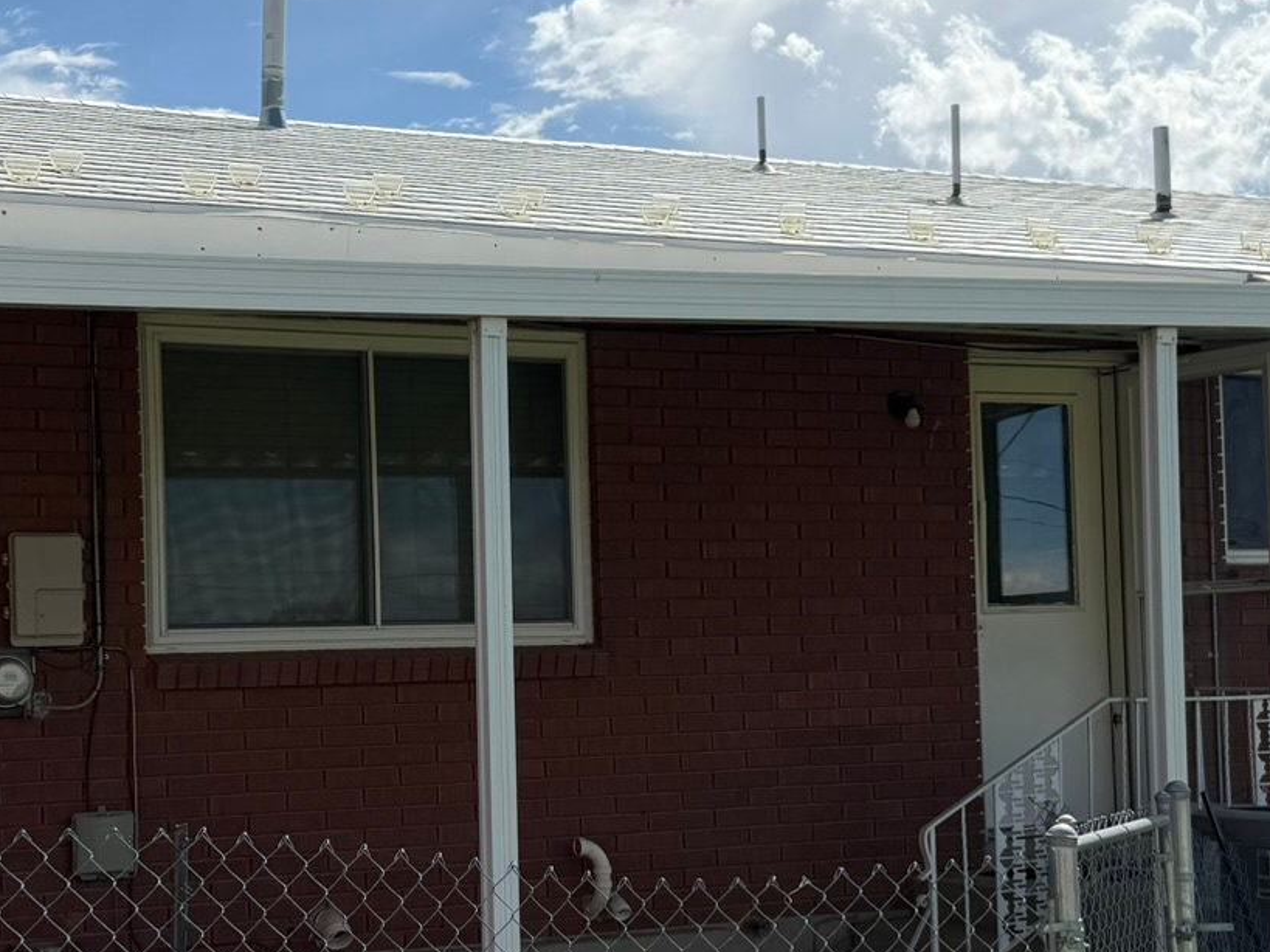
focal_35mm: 60
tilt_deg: +2.6
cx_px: 442
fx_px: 2201
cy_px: 612
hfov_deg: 32.0
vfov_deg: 24.3
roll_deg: +1.8
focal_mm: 6.76
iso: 80
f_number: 1.78
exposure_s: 1/7353
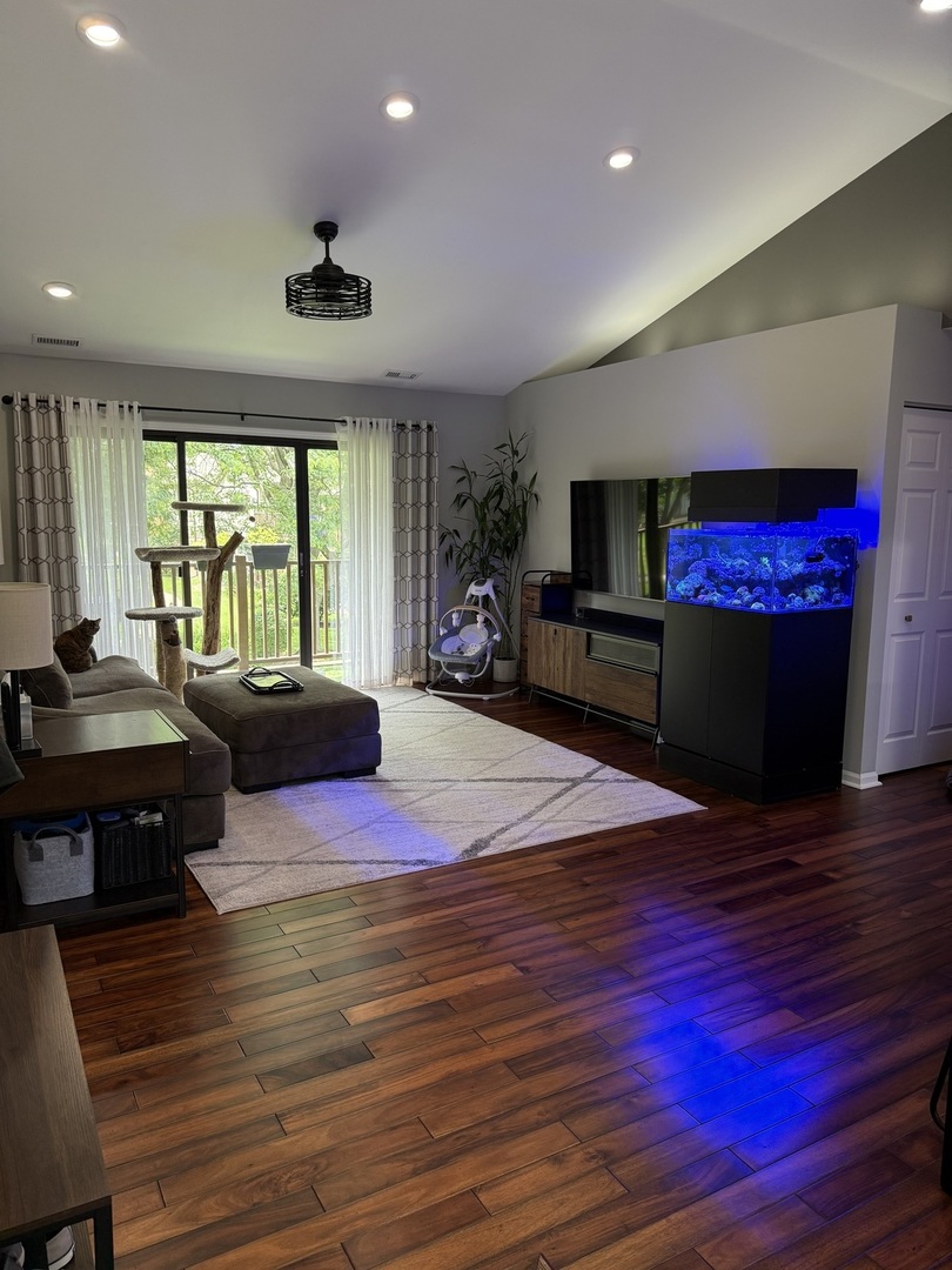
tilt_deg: -8.0
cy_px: 635
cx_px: 476
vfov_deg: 71.6
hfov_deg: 56.8
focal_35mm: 24
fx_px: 880
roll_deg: -0.7
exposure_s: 1/130
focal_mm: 6.76
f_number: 1.78
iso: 160
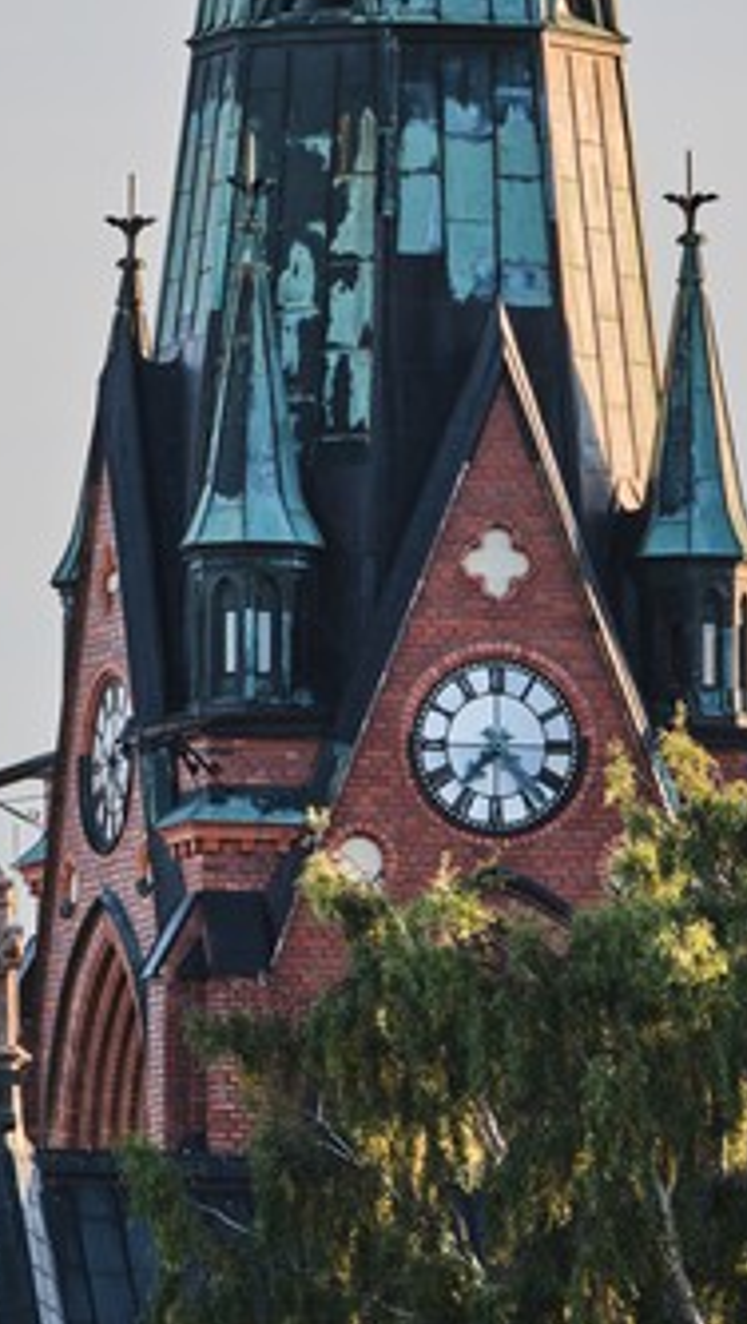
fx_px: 42384
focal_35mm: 1207
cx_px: 445
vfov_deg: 1.8
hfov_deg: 1.0
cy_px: 523
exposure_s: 1/600
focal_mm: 400
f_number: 4.5
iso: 125
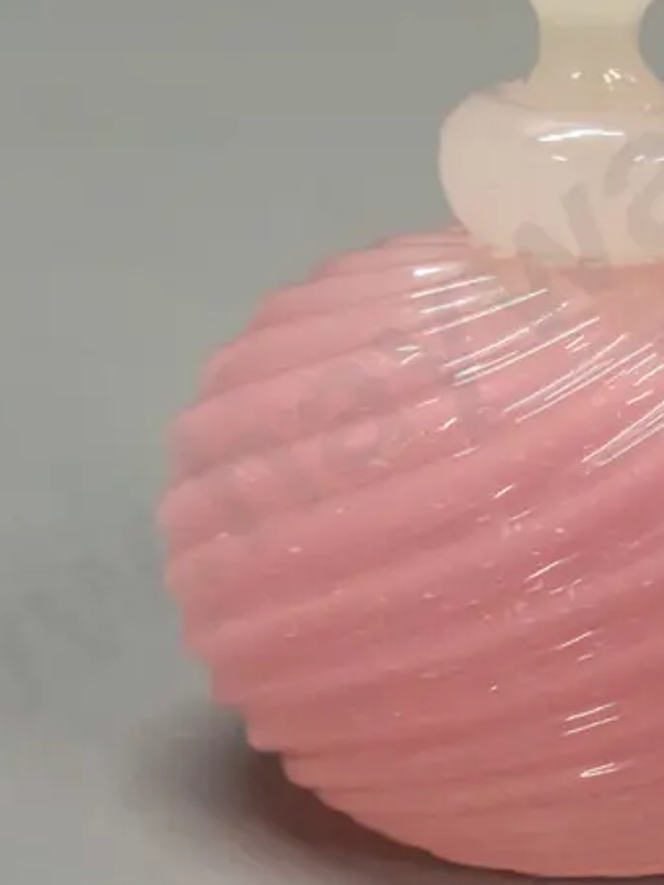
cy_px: 241
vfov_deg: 13.6
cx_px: 584
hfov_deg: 10.2
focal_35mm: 145
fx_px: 3708
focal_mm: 32
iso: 3200
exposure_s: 1/250
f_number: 5.6
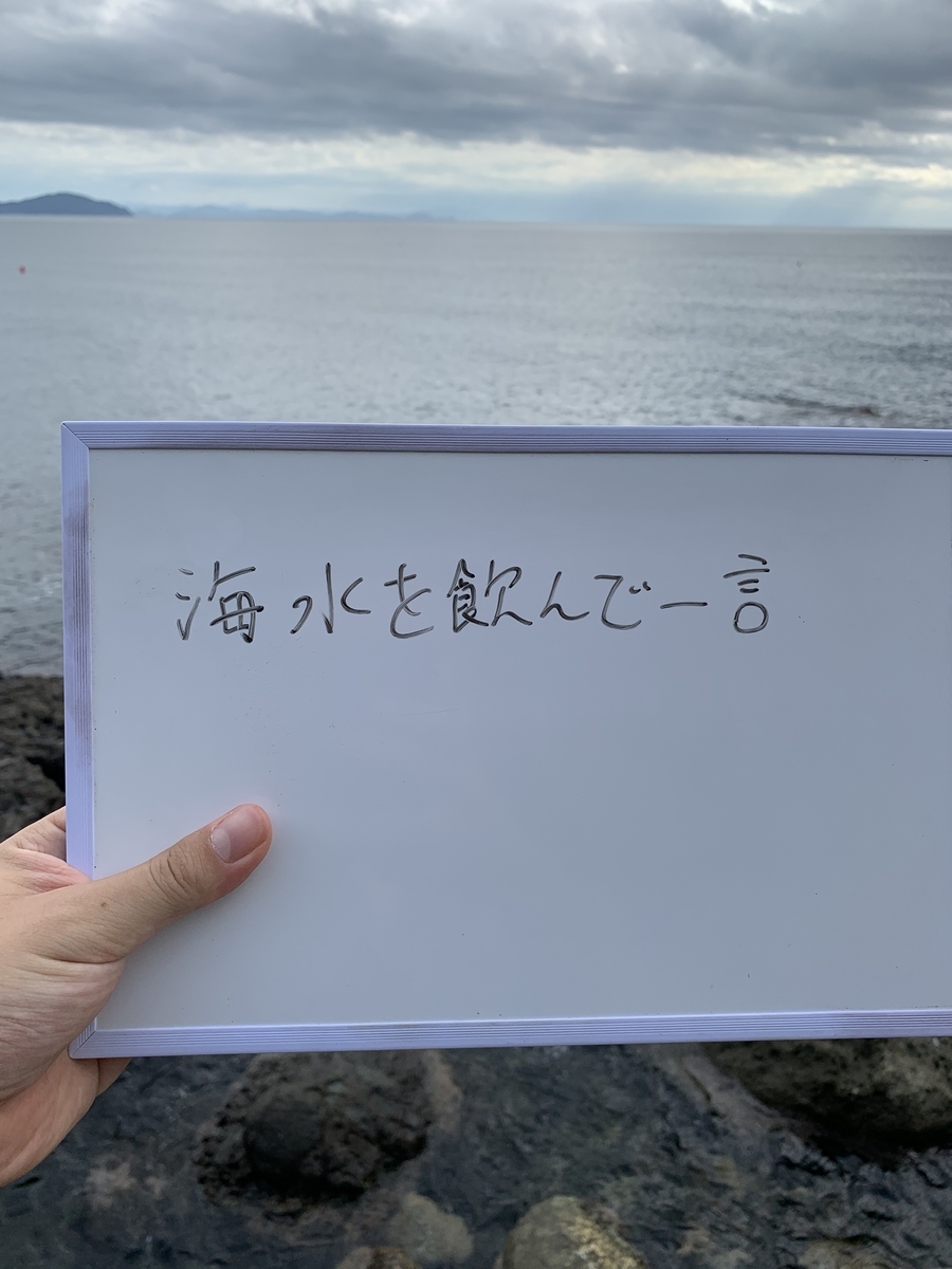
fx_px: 953
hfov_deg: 53.1
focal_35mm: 26
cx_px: 476
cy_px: 634
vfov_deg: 67.3
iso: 25
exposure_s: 1/1718
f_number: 1.8
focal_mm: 4.25
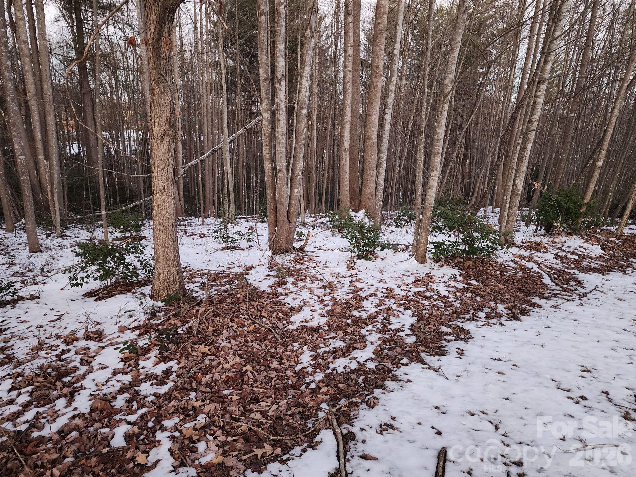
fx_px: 423
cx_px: 318
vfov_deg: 58.9
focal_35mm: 23
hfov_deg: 73.9
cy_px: 238
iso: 500
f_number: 1.8
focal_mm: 6.4
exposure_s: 1/24
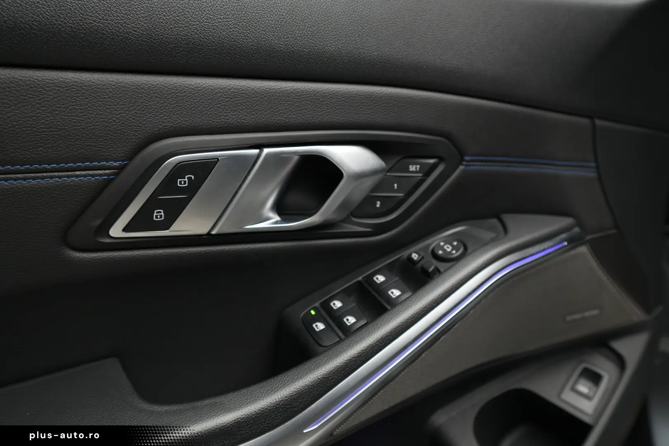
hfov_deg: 67.4
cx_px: 334
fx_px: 502
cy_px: 223
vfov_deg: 47.9
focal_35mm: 27
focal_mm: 18
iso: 640
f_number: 4
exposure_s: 1/50
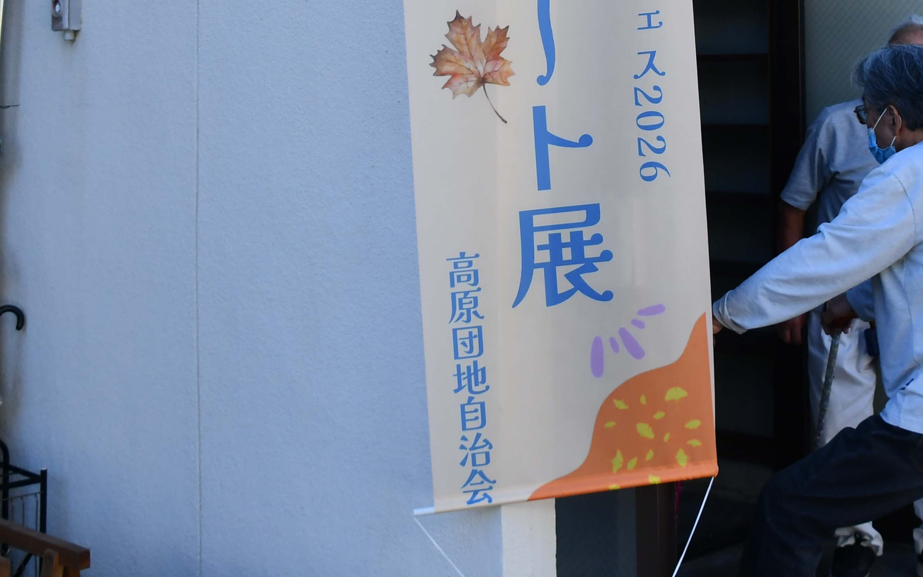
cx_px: 730
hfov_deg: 30.0
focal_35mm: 67
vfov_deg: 18.8
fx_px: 1685
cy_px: -33
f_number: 7.1
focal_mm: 21
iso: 320
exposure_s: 1/500
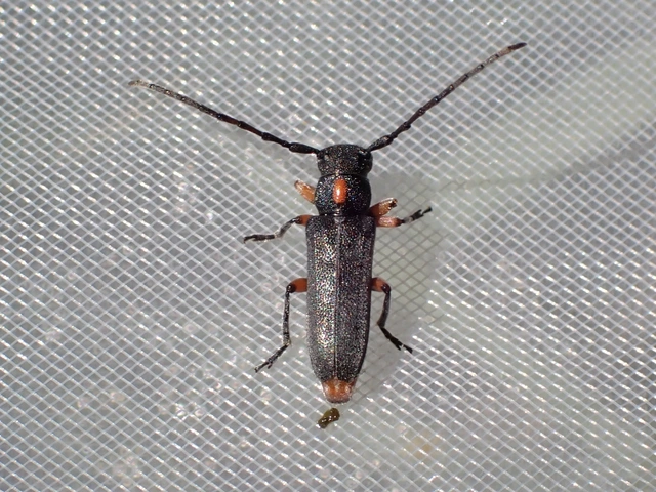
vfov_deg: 14.8
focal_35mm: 100
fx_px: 1895
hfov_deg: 19.6
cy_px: 246
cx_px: 328
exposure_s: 1/320
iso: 100
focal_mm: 18
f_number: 6.3
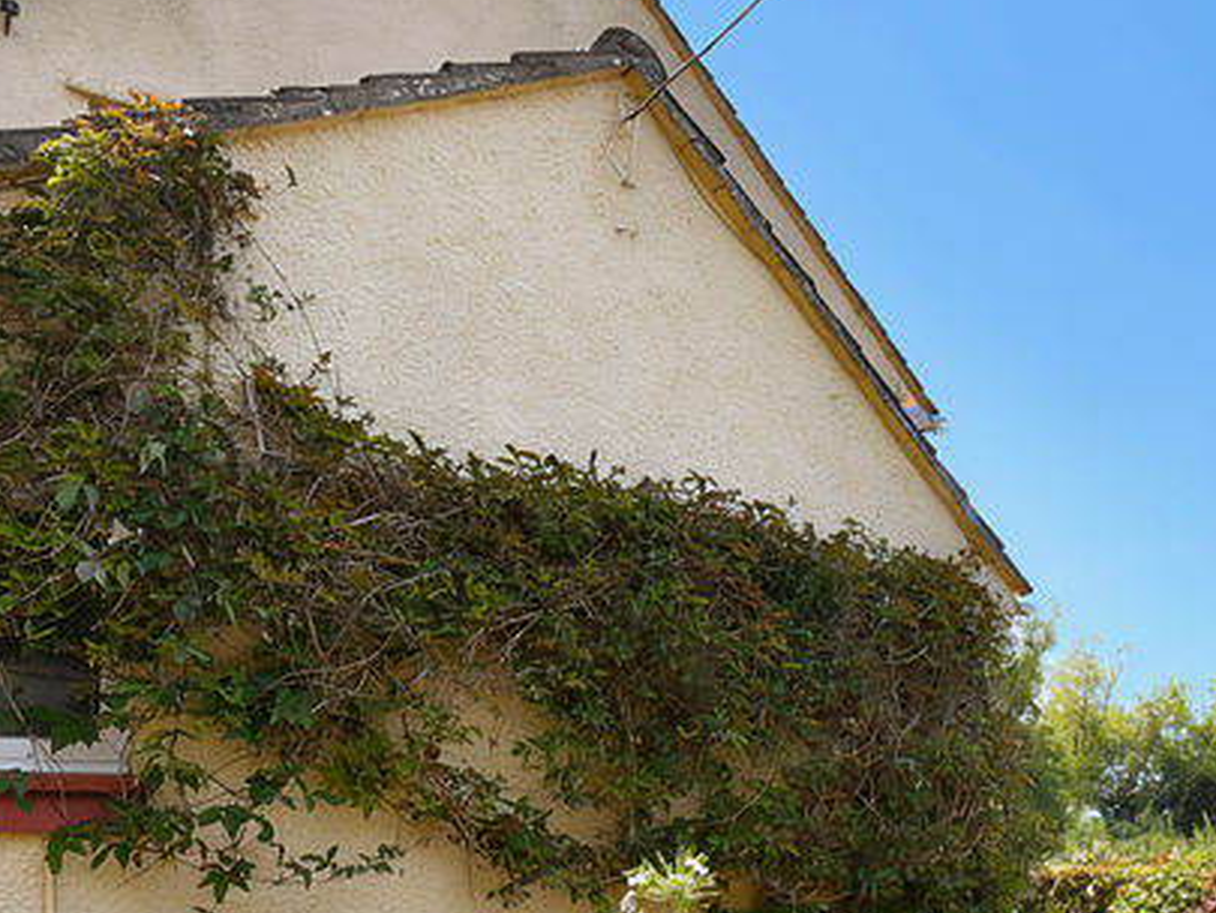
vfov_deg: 38.3
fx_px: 1195
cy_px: 857
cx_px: 1147
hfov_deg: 47.1
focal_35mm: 34
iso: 250
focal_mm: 14
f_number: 11
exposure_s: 1/500
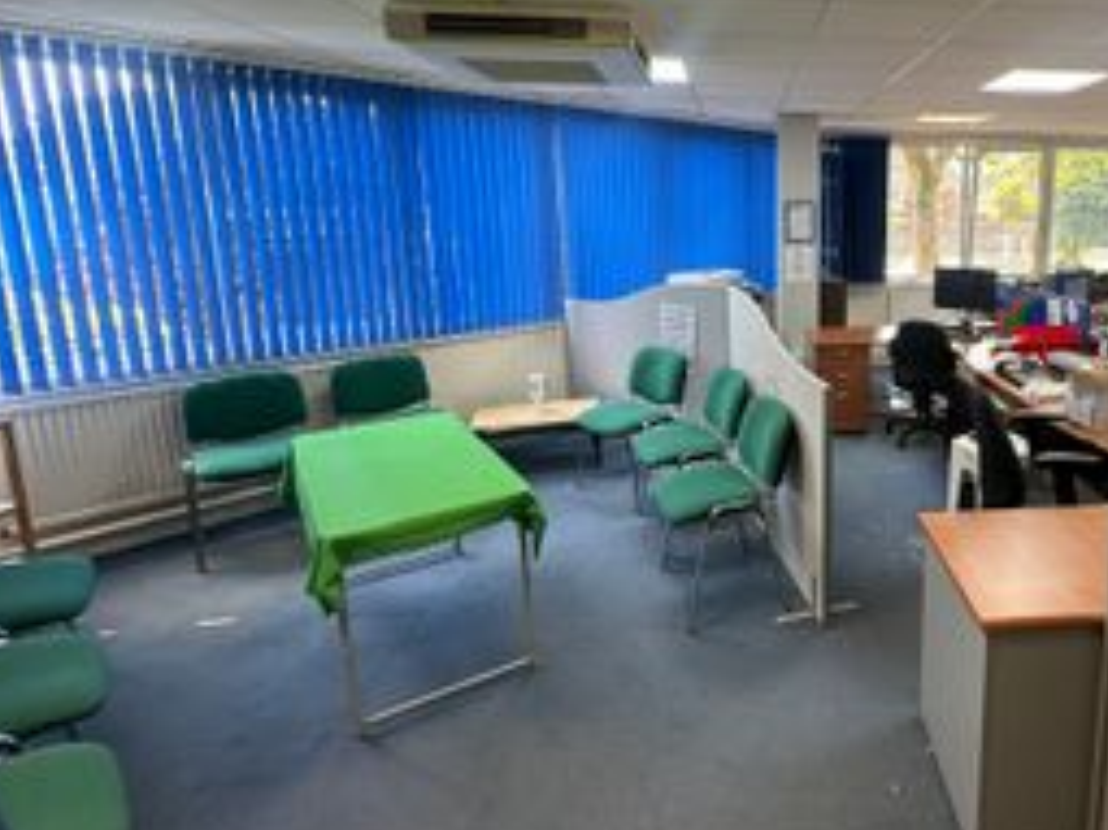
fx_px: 704
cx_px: 813
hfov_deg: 71.9
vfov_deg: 60.5
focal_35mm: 22
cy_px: 326
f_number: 2.2
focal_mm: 2.22
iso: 160
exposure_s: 1/100
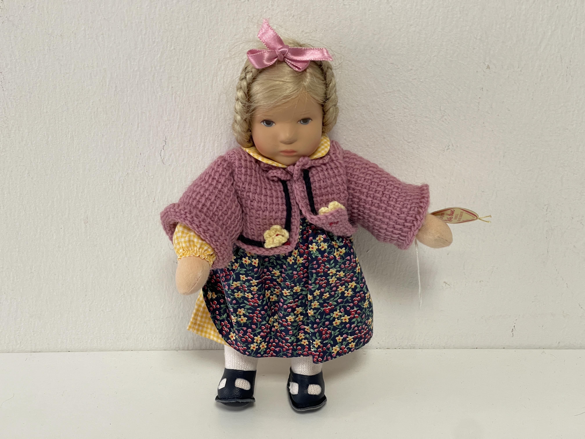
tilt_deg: -31.8
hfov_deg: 30.3
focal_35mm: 64
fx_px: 1082
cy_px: 220
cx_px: 292
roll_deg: +1.0
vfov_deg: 22.9
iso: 125
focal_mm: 7.5
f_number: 2.2
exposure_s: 1/50
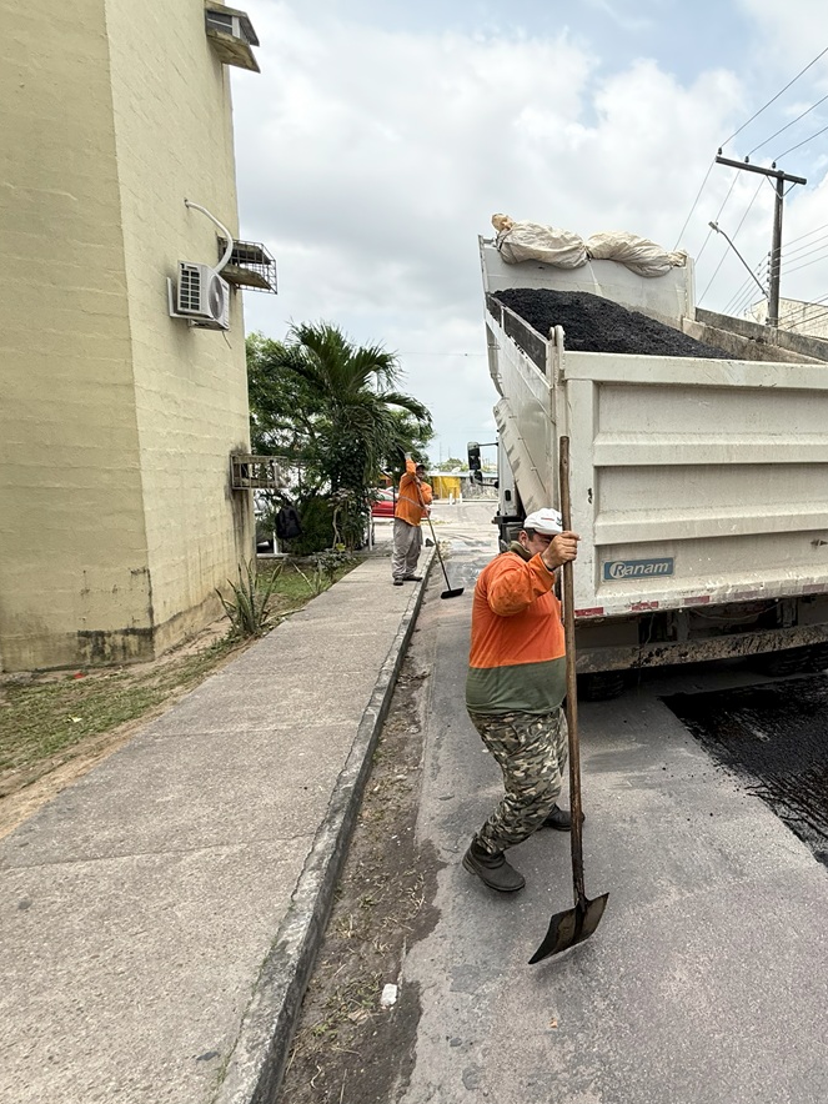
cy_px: 561
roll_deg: -1.9
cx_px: 707
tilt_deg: -6.6
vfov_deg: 84.7
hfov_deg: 60.7
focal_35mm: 19
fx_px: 606
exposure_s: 1/789
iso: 64
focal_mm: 2.22
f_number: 2.2
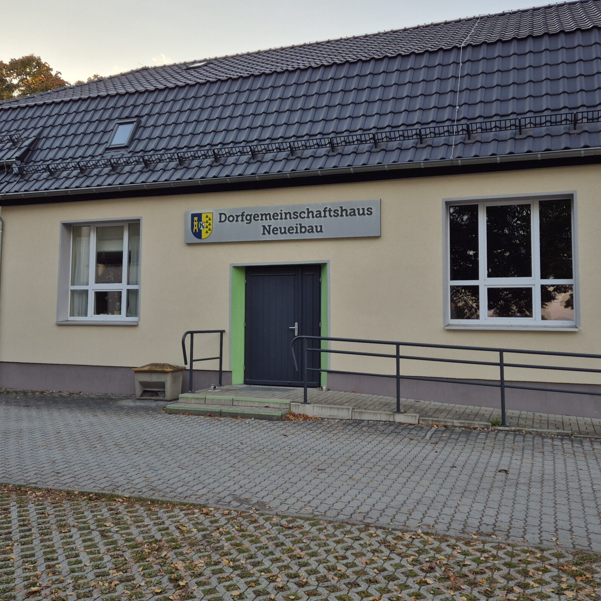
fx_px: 648
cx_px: 288
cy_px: 261
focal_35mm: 33
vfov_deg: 49.6
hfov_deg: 49.7
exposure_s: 1/342
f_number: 1.8
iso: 25
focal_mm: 5.4
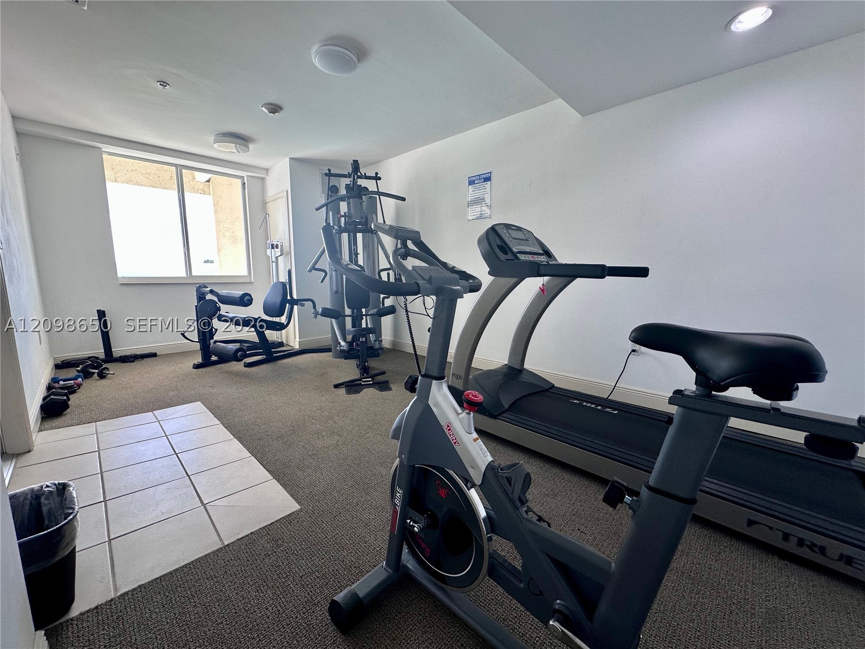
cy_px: 324
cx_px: 432
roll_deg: +0.0
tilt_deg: -7.6
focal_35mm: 14
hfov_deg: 102.1
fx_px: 350
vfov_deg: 85.7
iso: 100
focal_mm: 2.22
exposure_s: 1/120
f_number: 2.2
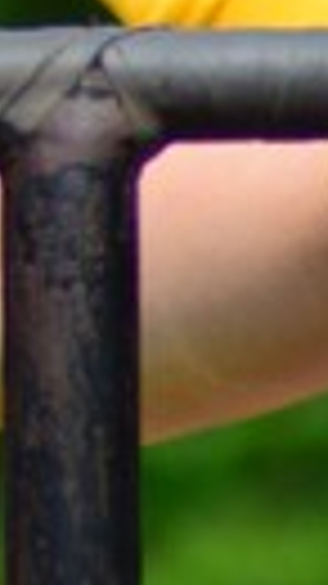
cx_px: -1442
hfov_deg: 0.4
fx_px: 44139
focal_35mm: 2851
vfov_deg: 0.8
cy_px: -610
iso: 200
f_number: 5.6
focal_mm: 230
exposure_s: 1/1000
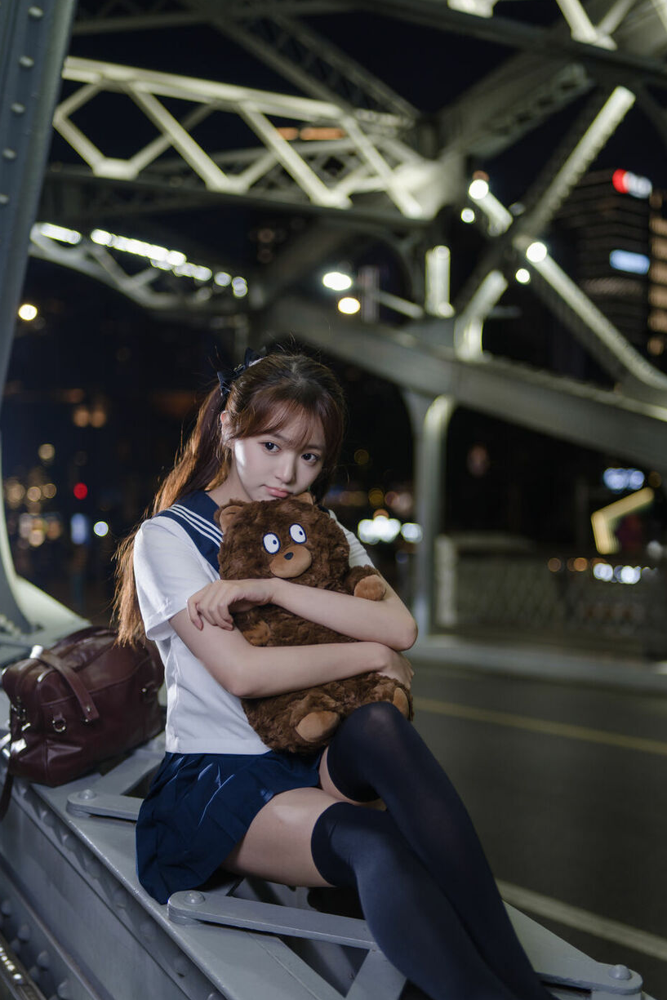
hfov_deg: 29.8
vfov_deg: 43.5
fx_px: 1250
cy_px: 554
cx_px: 385
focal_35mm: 45
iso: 200
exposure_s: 1/160
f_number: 1.4
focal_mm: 35
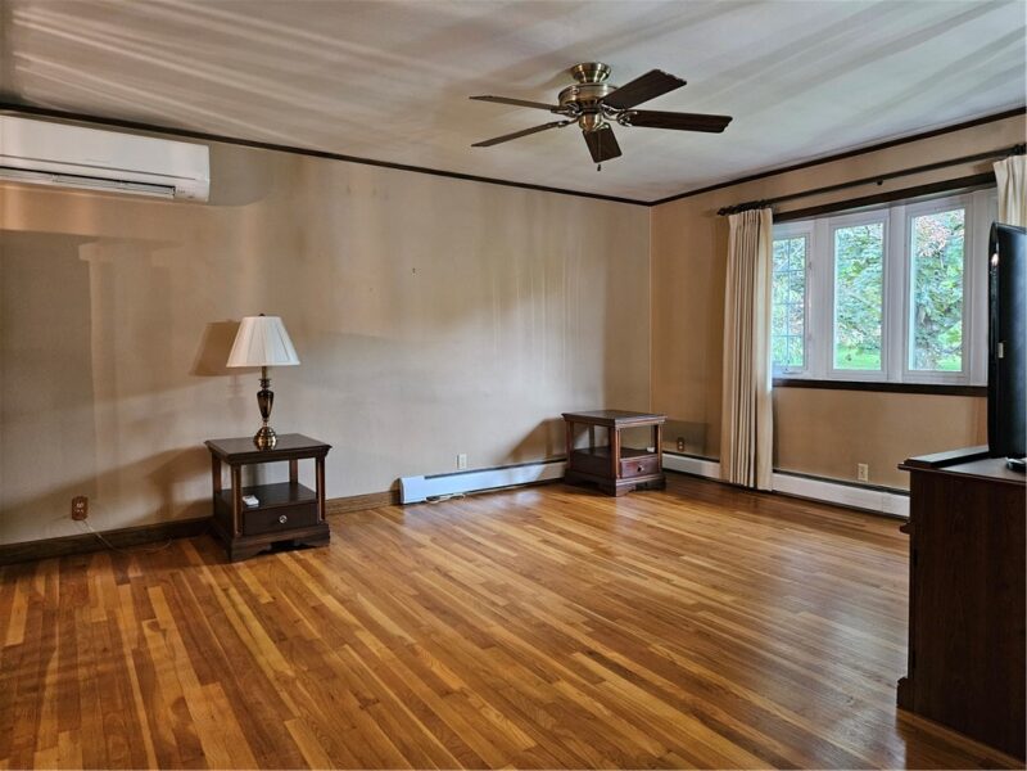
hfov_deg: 73.9
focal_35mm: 23
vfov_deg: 58.9
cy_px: 386
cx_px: 514
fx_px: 682
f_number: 1.8
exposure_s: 1/60
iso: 800
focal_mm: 5.4
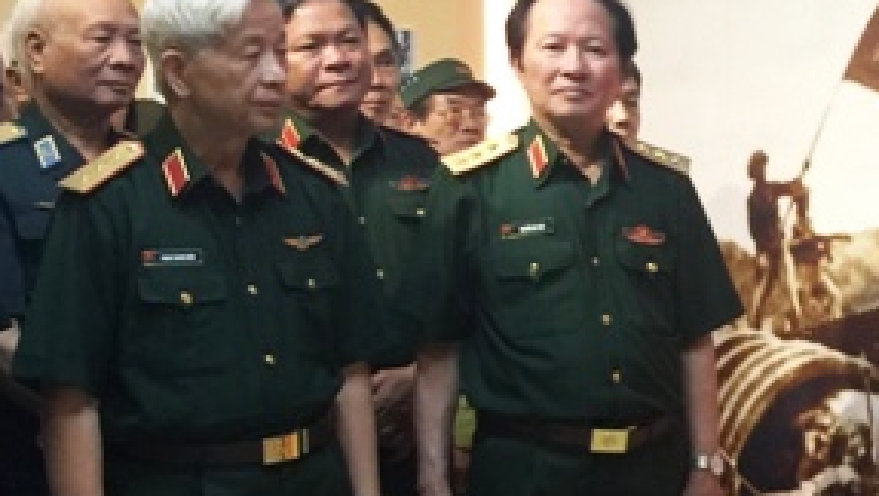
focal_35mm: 88
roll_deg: -1.8
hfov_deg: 23.2
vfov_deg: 13.8
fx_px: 2053
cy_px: 251
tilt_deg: -1.4
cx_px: 873
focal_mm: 4.15
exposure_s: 1/17
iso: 50
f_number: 2.2
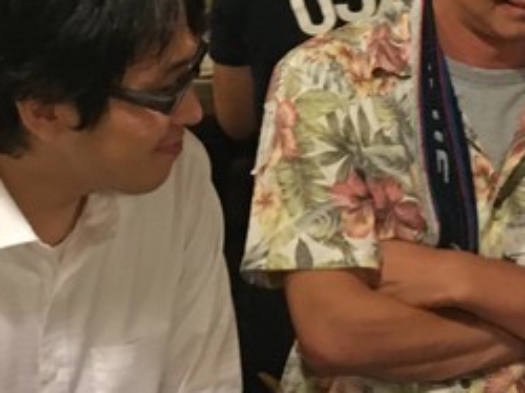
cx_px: 239
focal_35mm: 119
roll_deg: -3.8
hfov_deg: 16.6
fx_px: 1803
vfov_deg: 12.2
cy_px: -36
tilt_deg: -9.9
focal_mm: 4.15
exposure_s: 1/15
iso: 200
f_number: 2.2
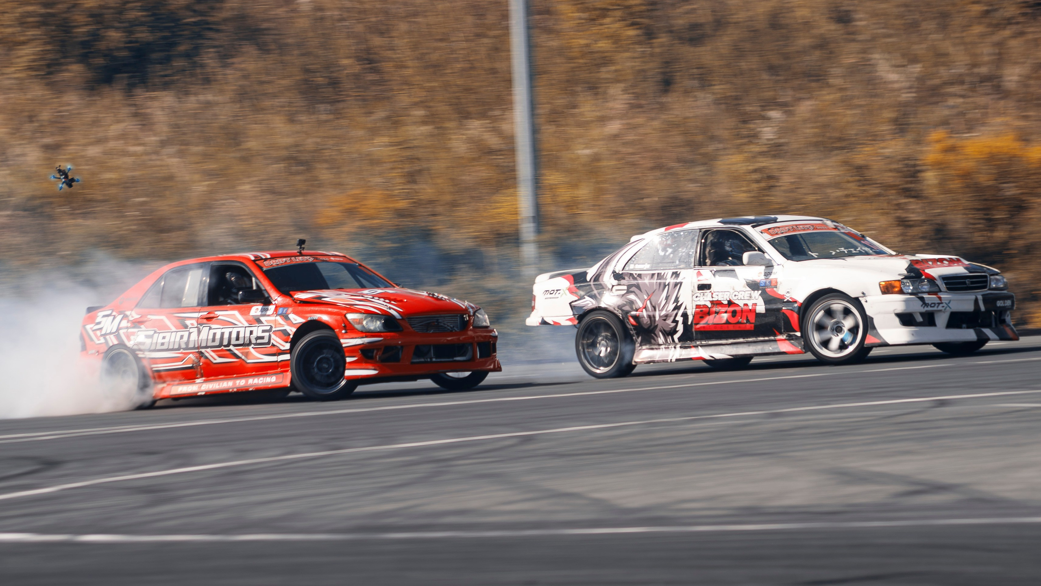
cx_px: 484
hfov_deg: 6.6
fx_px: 8975
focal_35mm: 325
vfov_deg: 3.7
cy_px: 337
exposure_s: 1/125
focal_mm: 180
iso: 100
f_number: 9
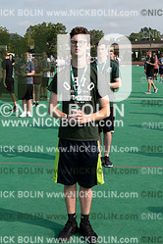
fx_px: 380
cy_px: 81
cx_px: 62
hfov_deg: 24.1
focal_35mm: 56
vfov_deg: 35.3
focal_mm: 24
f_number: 5.6
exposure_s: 1/640
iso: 125
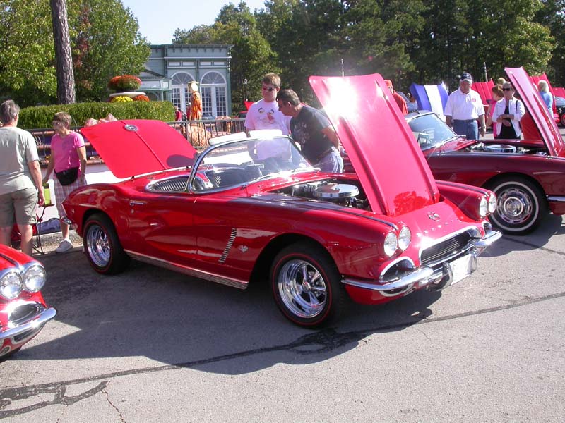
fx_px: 620
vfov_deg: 37.7
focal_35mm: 38
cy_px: 212
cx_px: 282
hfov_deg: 49.0
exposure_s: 1/193
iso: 100
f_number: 6.7
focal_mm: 7.85
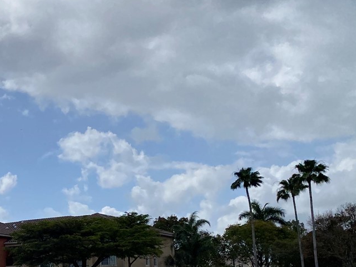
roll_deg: +1.4
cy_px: 213
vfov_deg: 22.3
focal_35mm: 65
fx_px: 668
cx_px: -37
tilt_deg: +7.1
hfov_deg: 27.3
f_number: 1.8
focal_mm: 4.25
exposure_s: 1/8850
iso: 32
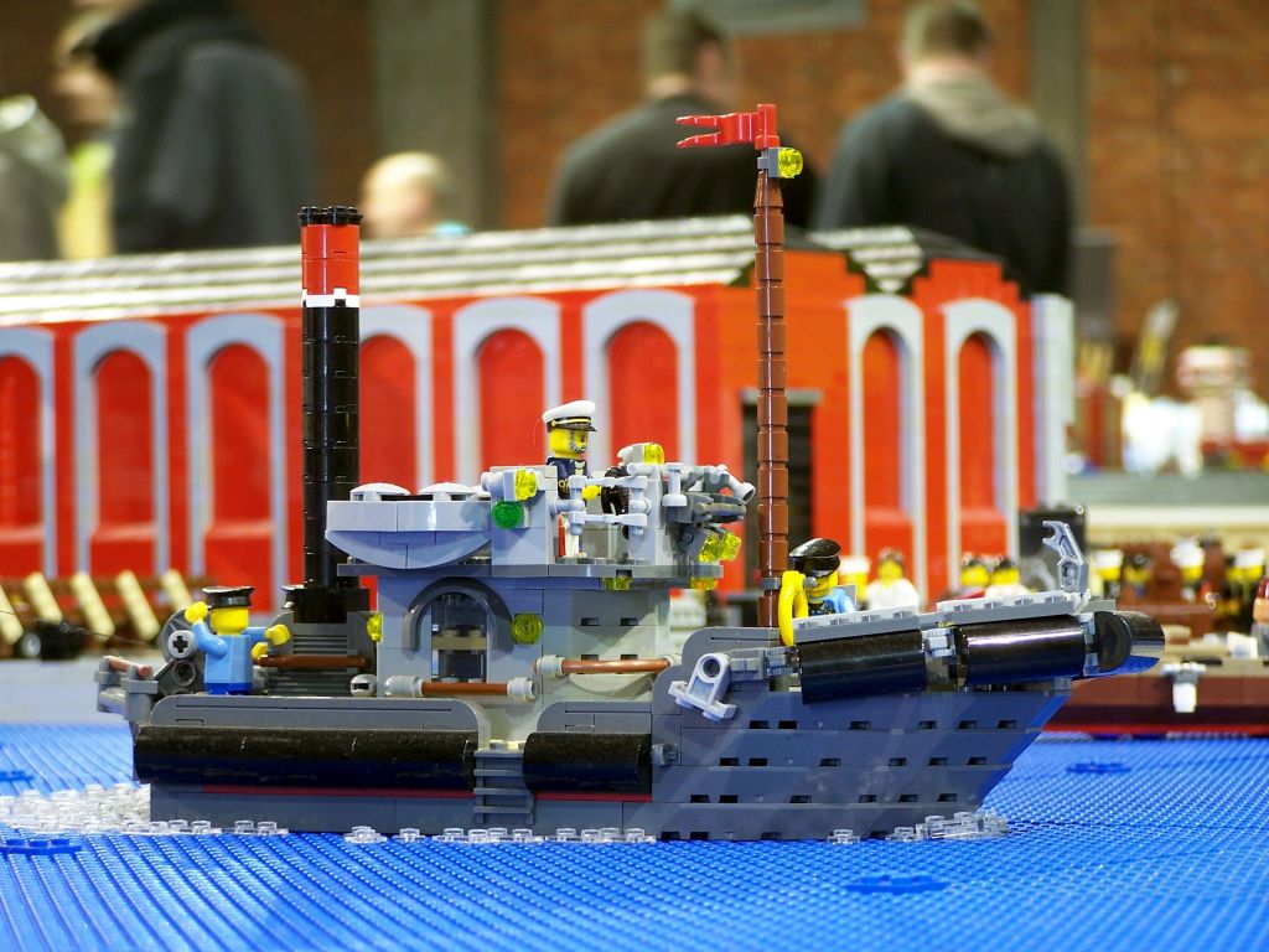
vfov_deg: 11.6
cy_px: 476
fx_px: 4692
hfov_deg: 15.4
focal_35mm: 128
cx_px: 634
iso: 80
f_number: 3.2
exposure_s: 1/3
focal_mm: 21.2
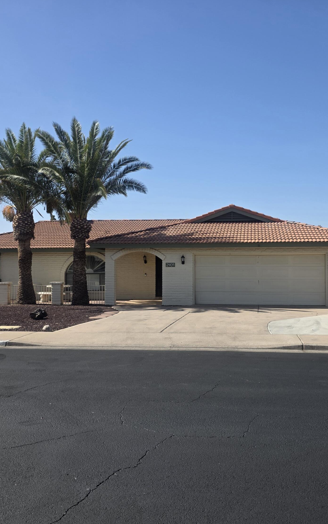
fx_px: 472
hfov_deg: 38.1
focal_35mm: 33
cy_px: 260
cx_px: 203
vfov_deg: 58.1
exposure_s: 1/10000
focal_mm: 6.3
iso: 80
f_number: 1.7
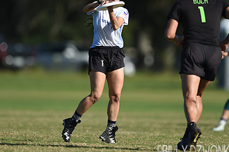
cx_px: 113
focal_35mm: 706
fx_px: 4488
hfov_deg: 2.9
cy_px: 45
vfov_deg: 1.9
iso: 100
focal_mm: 400
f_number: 2.8
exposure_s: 1/2500
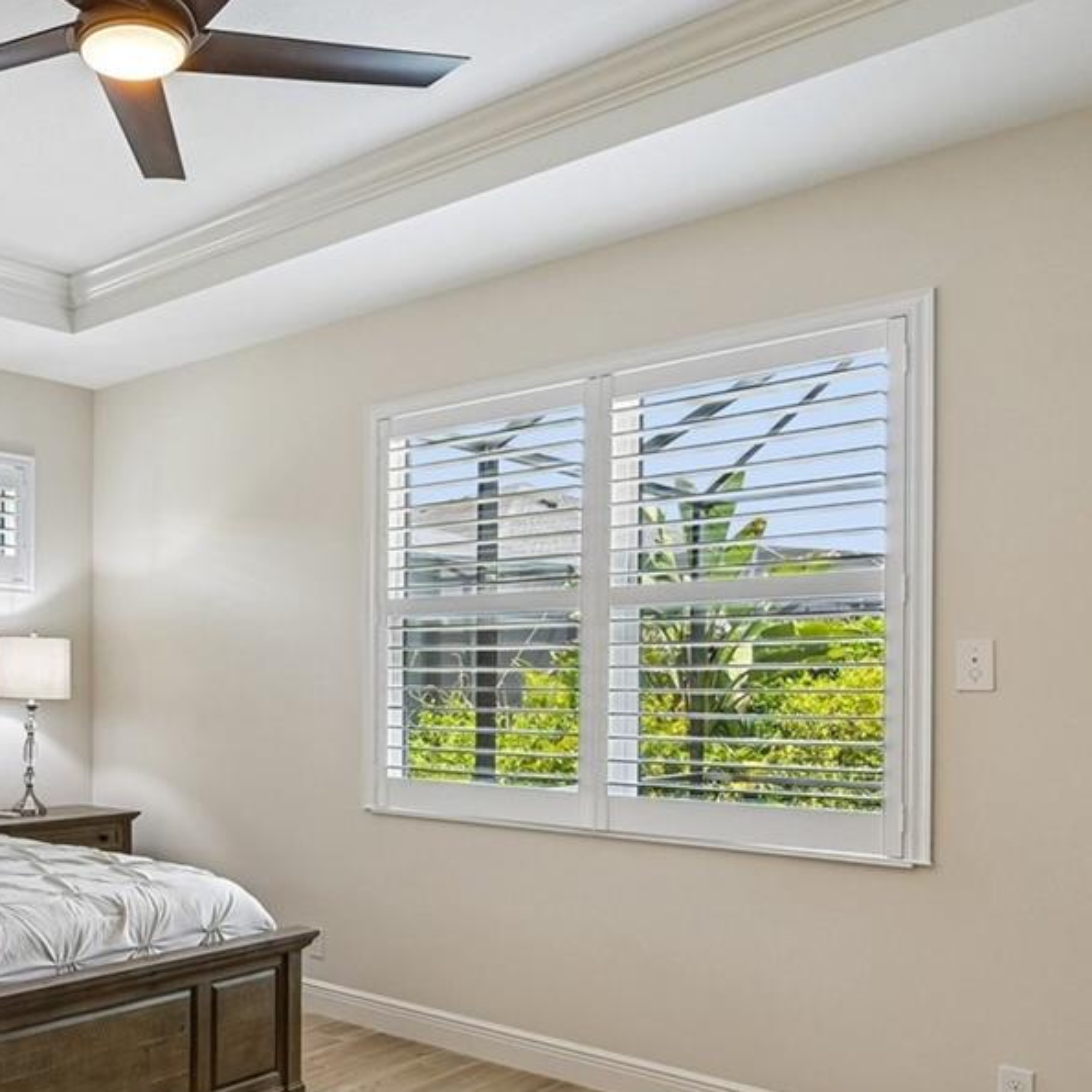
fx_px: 1142
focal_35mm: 32
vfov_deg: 50.6
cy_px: 679
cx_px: 138
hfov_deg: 46.8
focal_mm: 14
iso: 400
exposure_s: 1/25
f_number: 8
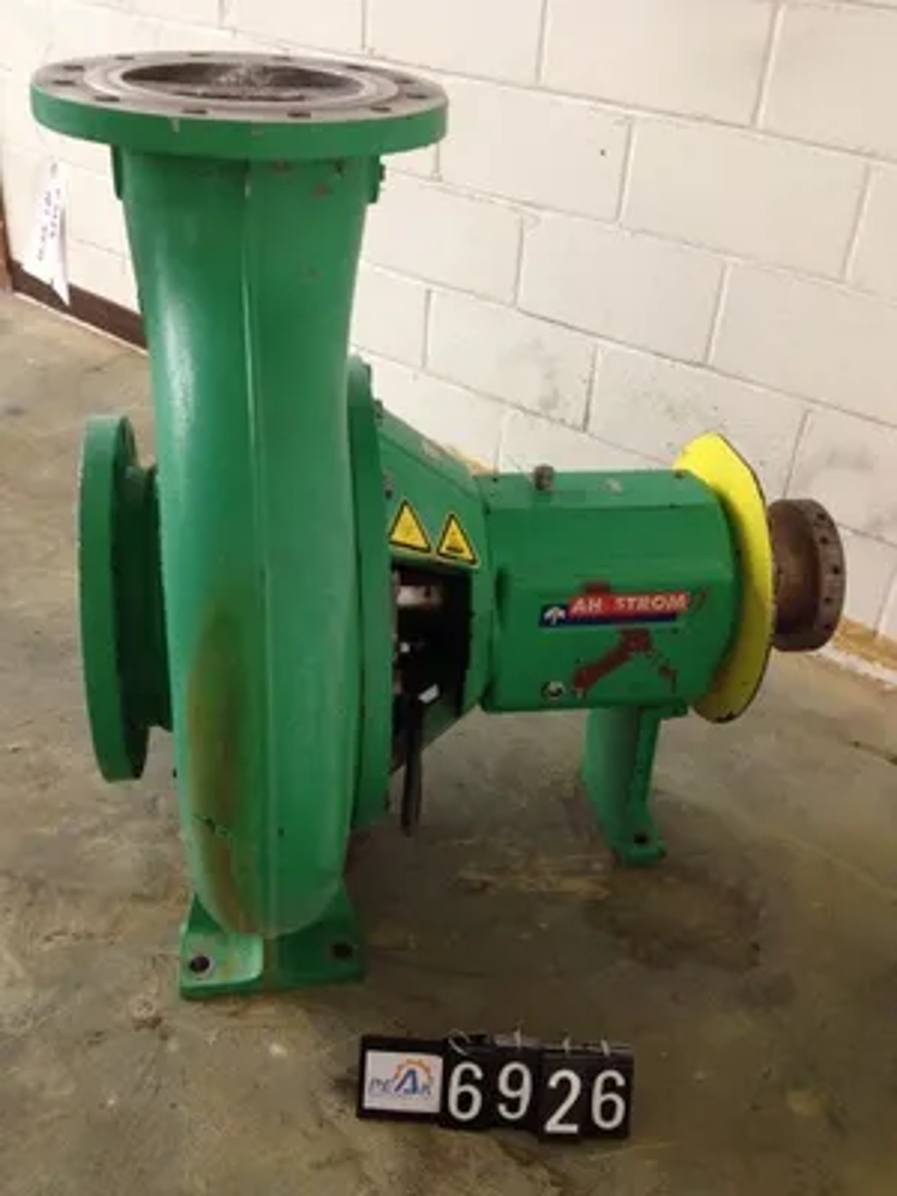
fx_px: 1209
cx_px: 448
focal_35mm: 35
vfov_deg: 52.6
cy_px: 598
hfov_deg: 40.7
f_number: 2.4
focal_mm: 4.28
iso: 160
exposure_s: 1/20
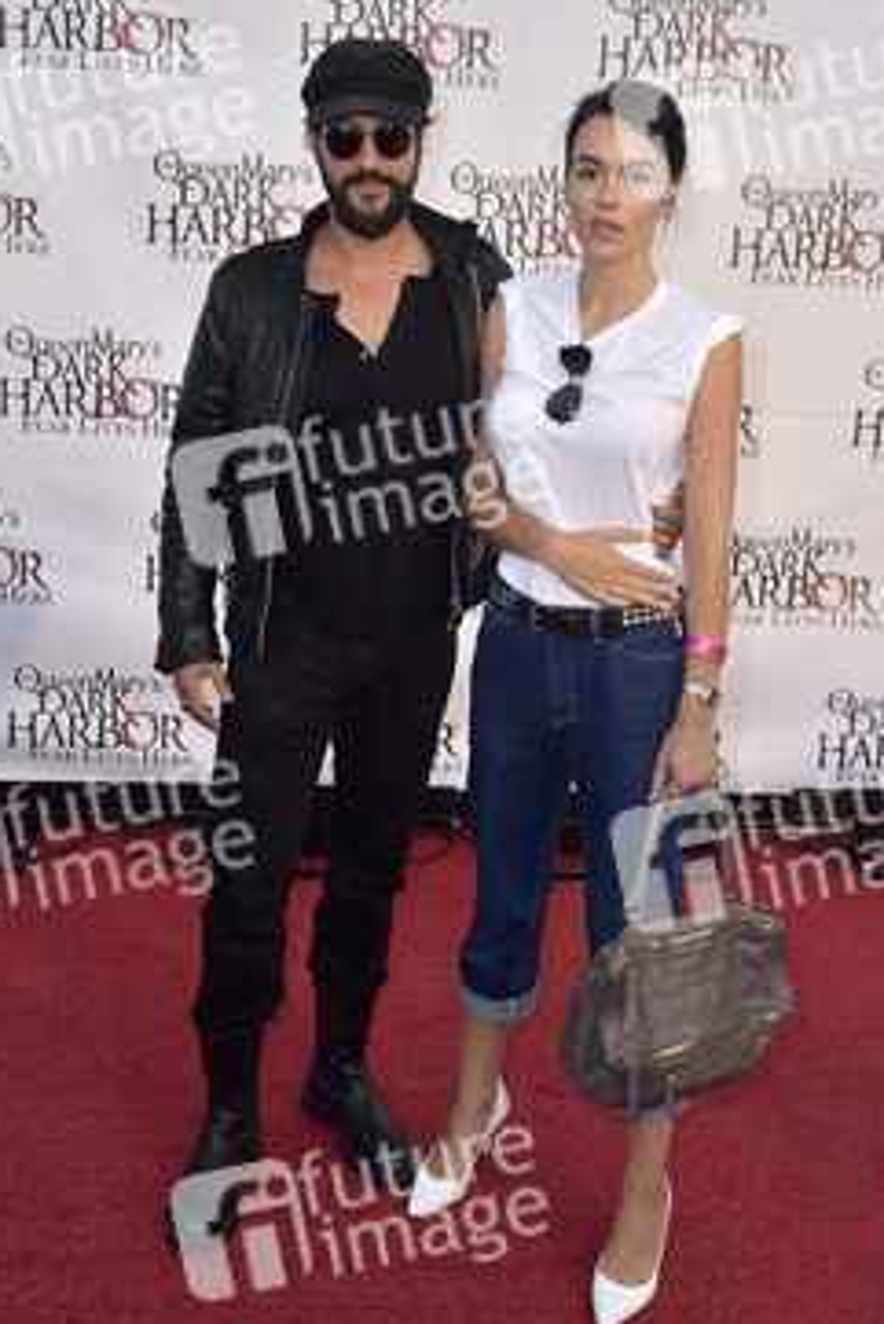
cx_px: 468
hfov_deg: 42.3
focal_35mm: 31
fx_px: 1141
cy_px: 664
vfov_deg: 60.3
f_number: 5.6
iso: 250
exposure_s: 1/250
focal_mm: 28
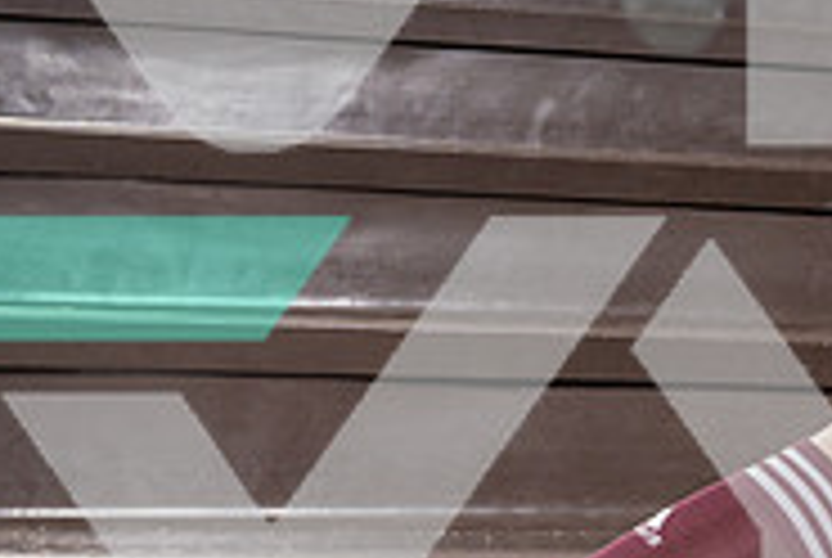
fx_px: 2245
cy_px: 457
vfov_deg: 14.1
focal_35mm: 97
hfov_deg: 19.6
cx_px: 1025
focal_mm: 31
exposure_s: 1/250
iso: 400
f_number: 7.1
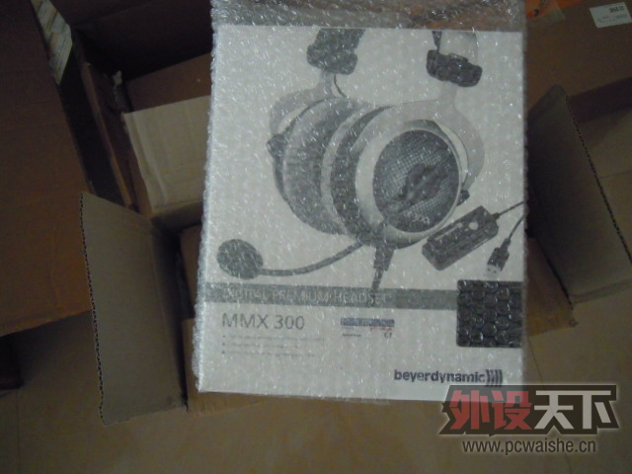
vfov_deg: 49.7
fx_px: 511
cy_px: 237
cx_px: 316
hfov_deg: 63.4
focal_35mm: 28
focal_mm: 5
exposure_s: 1/60
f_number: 2.7
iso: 800
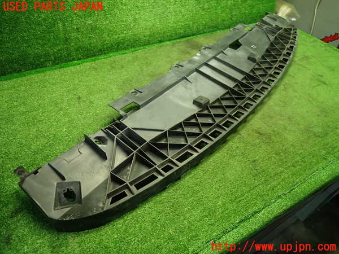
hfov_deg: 69.4
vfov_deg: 54.9
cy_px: 127
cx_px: 170
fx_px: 245
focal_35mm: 25
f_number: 2
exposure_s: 1/30
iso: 250
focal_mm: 4.5
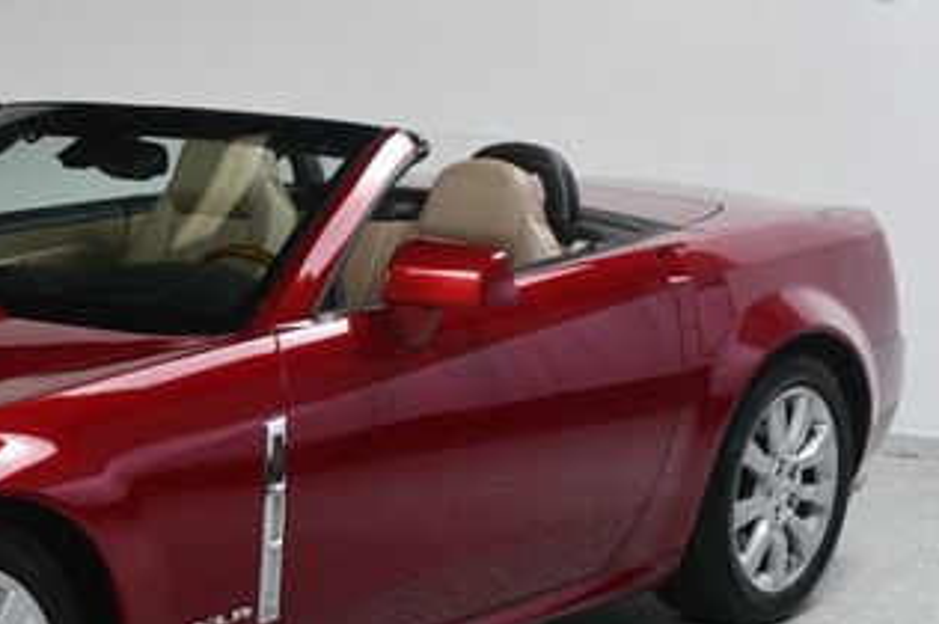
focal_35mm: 81
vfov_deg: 16.7
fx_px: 2111
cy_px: 464
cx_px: -9
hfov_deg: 23.9
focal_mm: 27
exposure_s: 1/160
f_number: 13
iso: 100
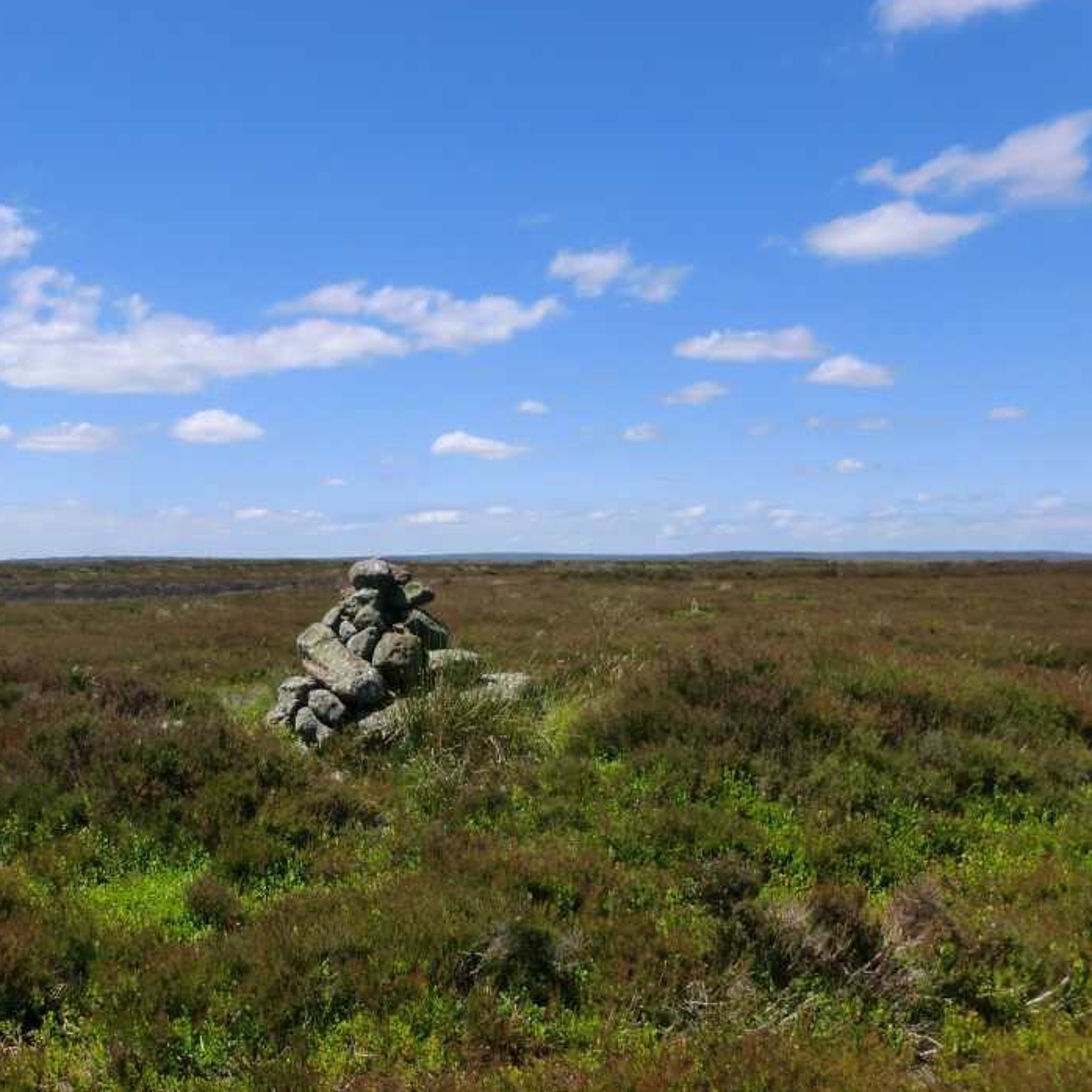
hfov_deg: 46.3
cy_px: 585
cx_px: 343
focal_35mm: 35
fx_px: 1249
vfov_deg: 47.2
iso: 50
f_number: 8
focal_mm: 4.9
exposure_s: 1/200
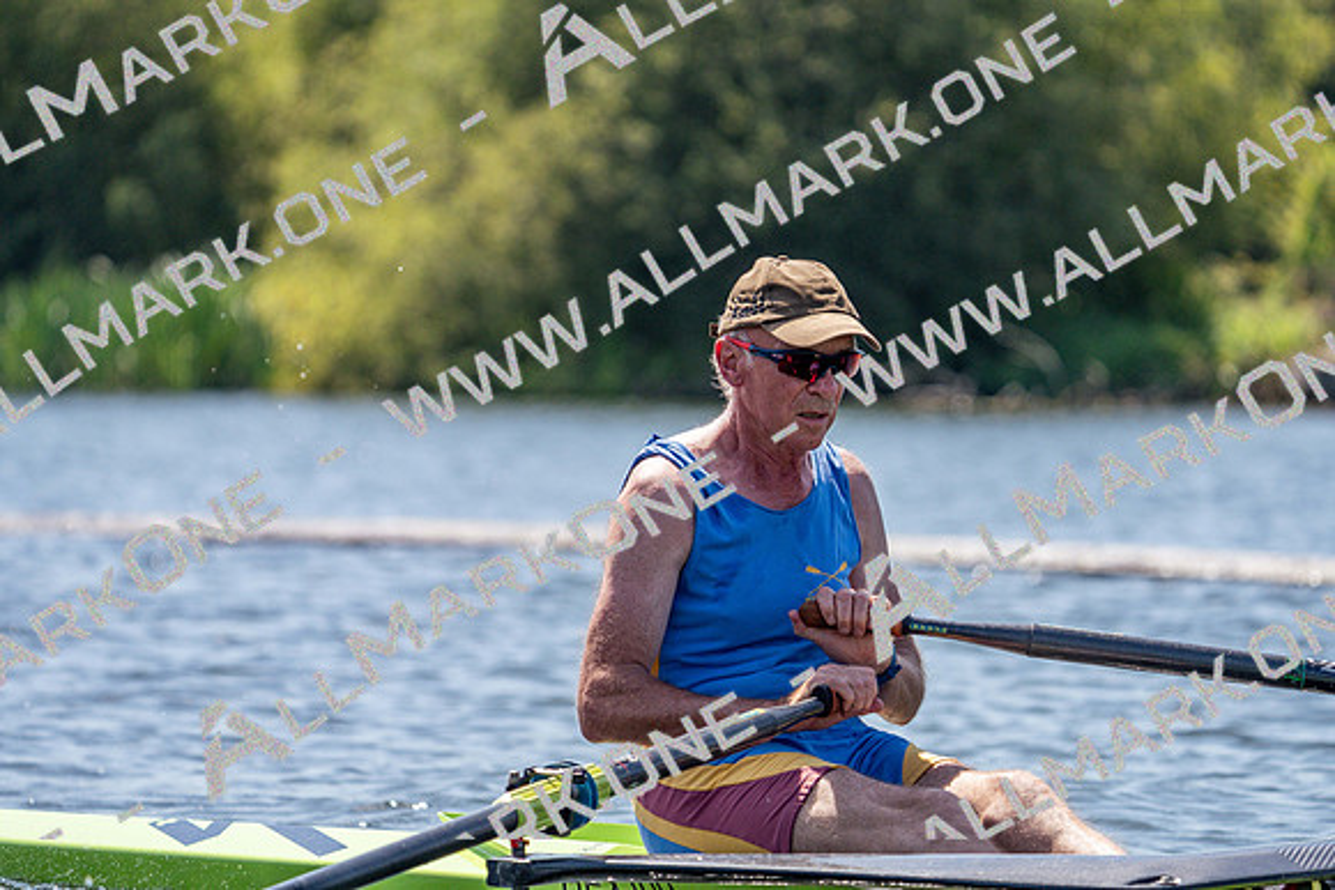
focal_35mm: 277
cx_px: 668
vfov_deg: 5.0
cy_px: 445
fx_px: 10274
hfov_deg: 7.4
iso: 400
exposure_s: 1/2000
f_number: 5.6
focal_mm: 277
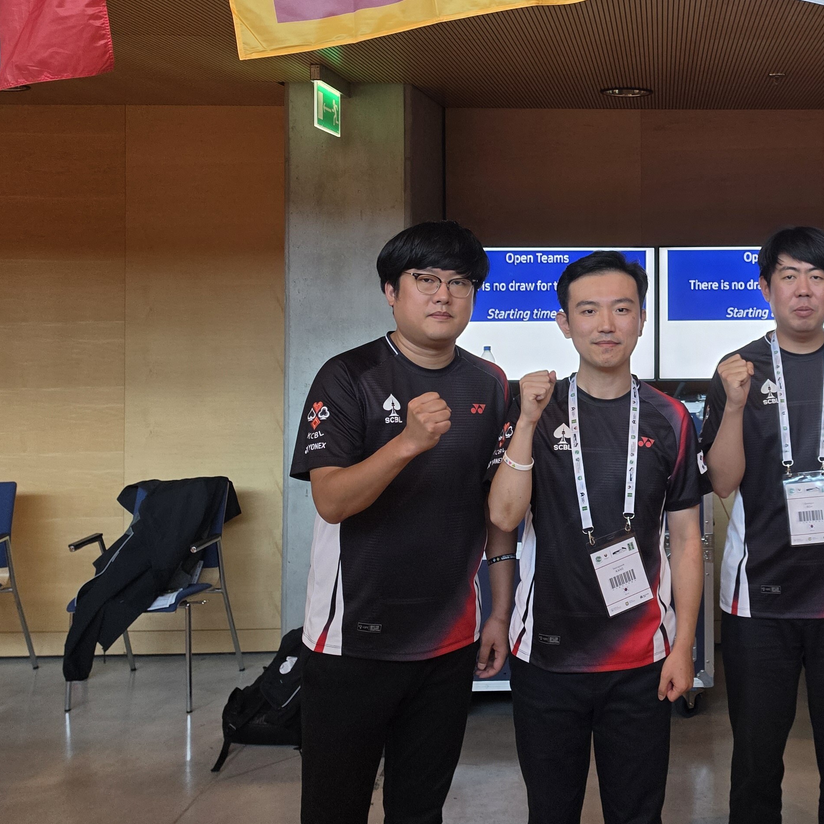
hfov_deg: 37.2
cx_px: 703
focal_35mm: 43
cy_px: 277
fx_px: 1158
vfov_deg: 38.7
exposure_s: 1/120
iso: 200
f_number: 1.4
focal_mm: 6.5
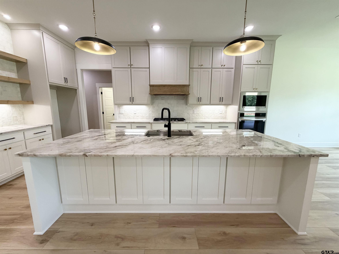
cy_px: 127
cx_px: 170
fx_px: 137
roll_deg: +0.1
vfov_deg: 85.7
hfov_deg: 102.1
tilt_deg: -9.4
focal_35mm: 14
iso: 200
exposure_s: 1/120
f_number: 2.2
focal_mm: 2.22
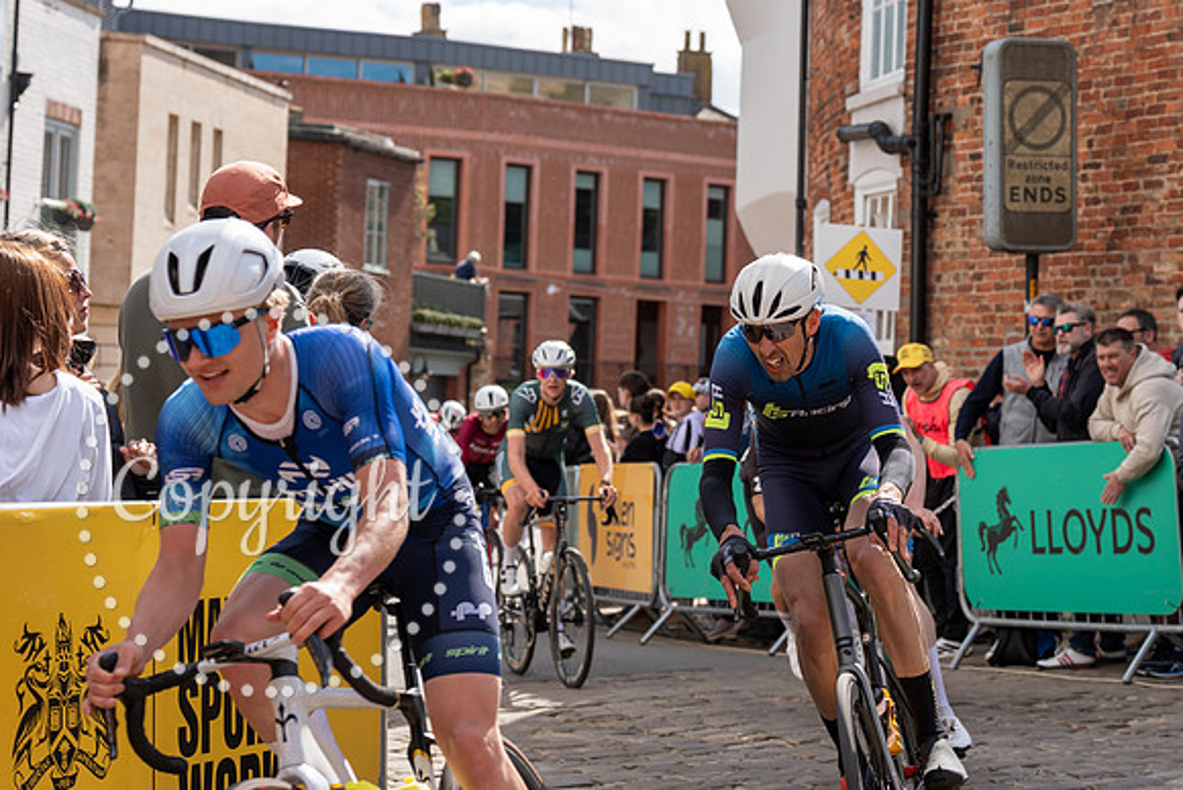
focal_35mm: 90
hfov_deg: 22.6
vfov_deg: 15.2
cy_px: 283
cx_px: 759
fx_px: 2953
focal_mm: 70
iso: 250
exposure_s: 1/1000
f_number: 5
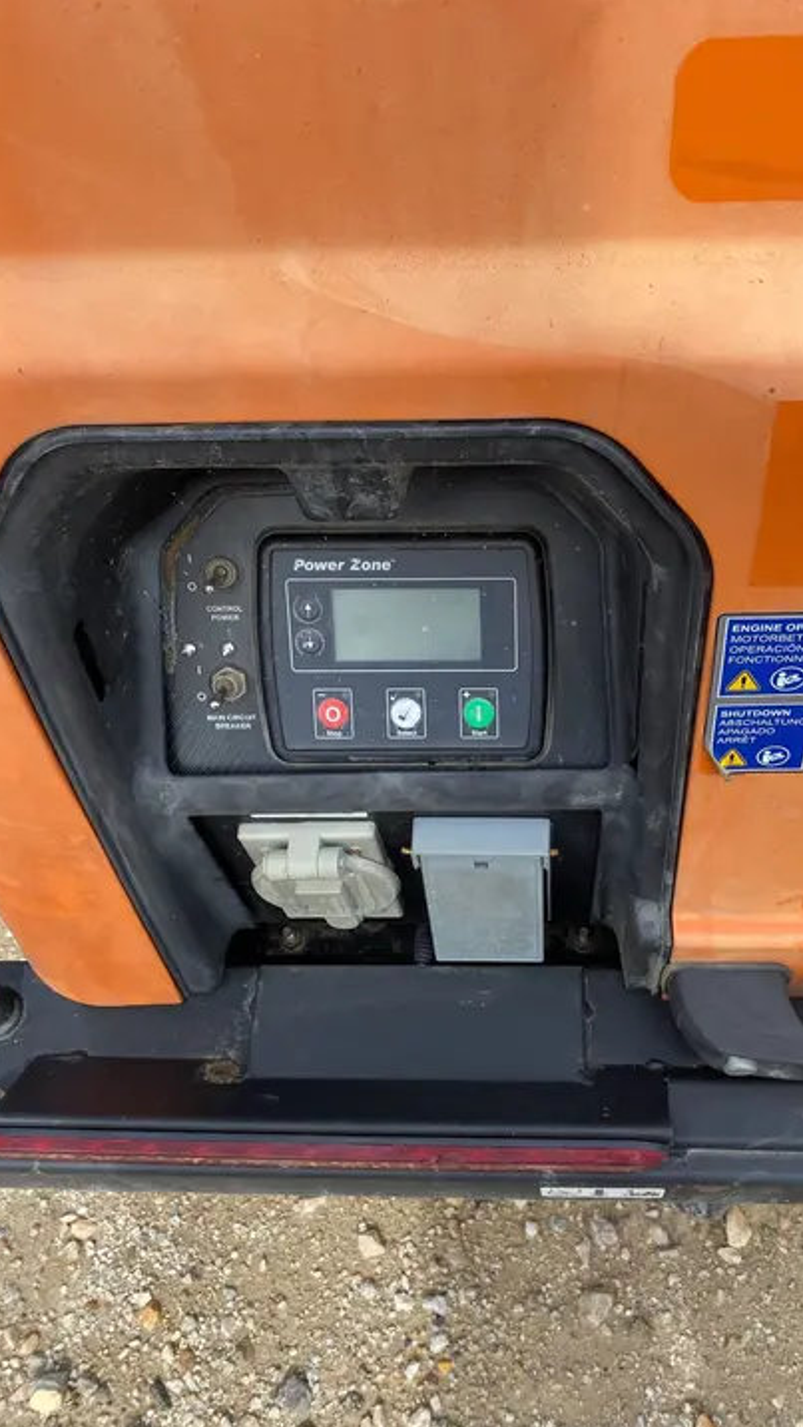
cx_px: 492
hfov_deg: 40.0
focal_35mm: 29
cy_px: 726
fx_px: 1097
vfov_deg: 66.1
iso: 32
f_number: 1.8
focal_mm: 4.25
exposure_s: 1/1272
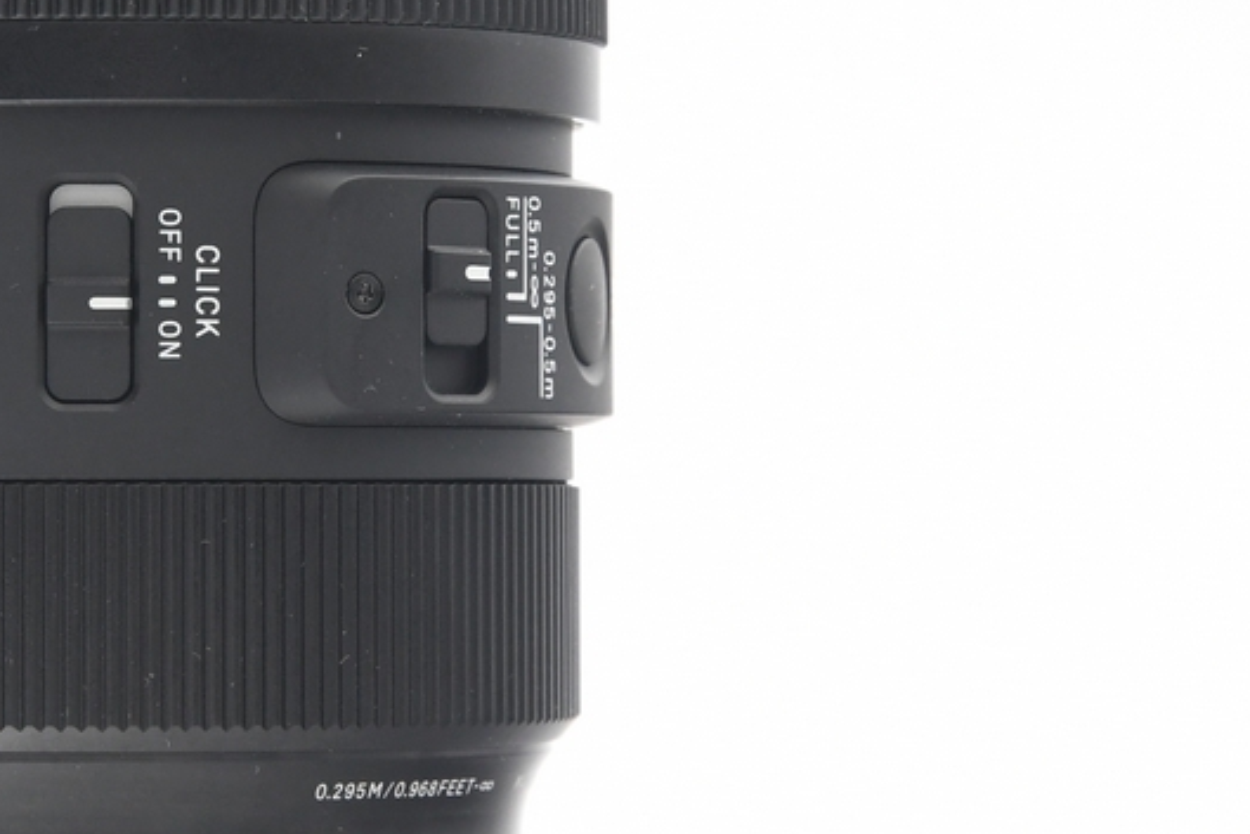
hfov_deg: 9.3
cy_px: 194
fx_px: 7675
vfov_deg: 6.2
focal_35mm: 221
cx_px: 139
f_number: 7.1
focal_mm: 52
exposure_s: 1/100
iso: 1000
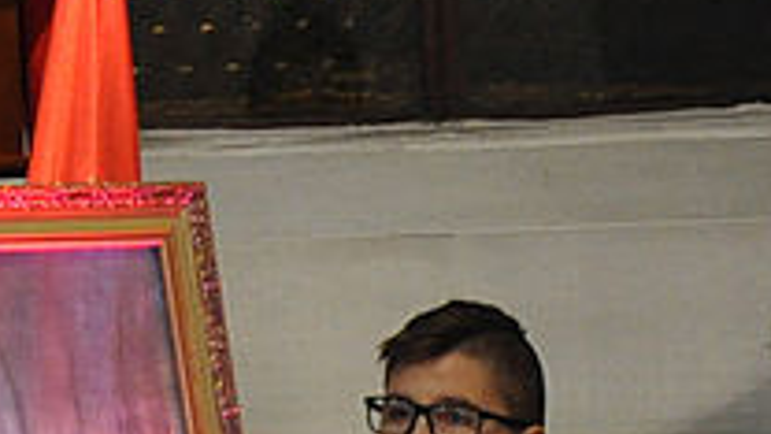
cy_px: -417
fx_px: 9629
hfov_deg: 4.5
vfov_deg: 2.6
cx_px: -1112
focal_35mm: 471
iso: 1600
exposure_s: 1/20
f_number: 5
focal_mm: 52
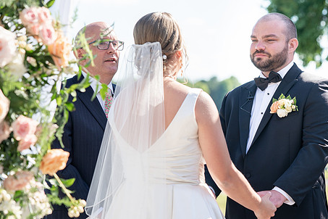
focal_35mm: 134
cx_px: 211
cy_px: 129
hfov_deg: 15.3
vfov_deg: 10.2
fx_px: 1221
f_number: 4
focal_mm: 95
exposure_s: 1/400
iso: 100
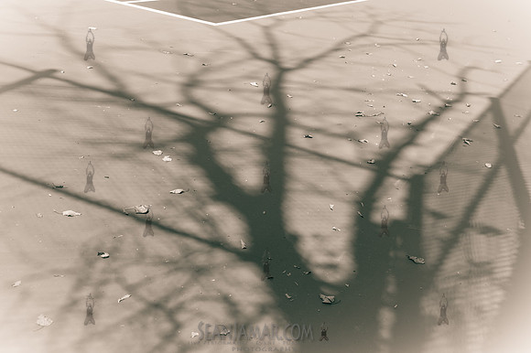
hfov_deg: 43.1
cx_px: 321
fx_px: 669
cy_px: 150
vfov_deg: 29.5
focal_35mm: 45
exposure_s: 1/500
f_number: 4
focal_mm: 35
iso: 100
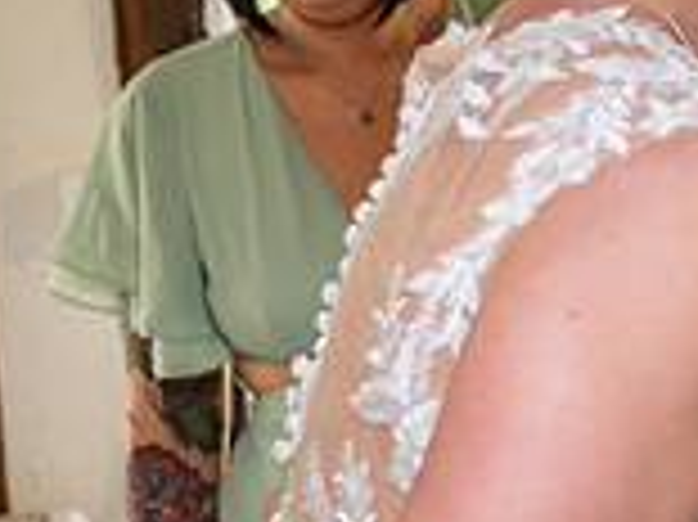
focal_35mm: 108
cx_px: 1180
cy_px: 52
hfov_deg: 16.0
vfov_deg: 13.6
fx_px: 2176
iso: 640
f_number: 2.8
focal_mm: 30
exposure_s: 1/125
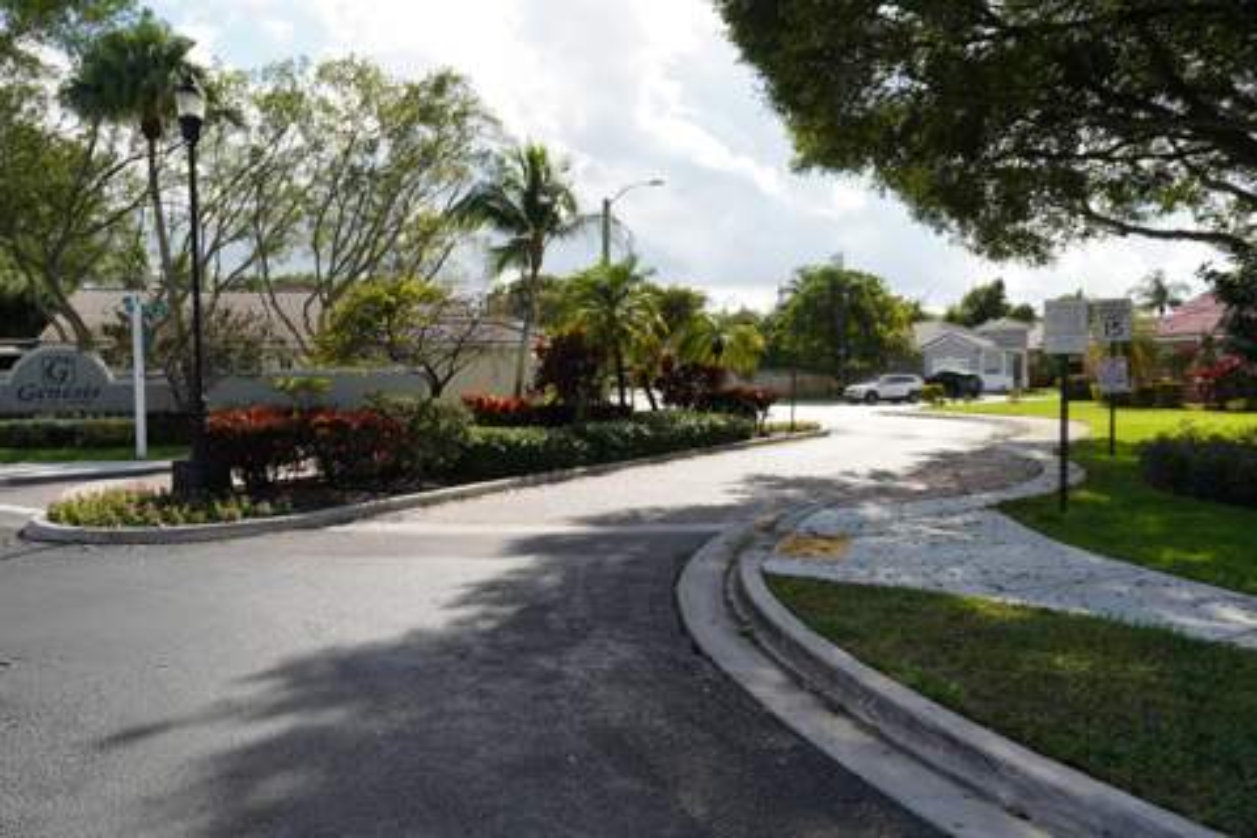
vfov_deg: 45.0
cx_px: 628
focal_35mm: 29
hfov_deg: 63.7
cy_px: 419
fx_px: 1013
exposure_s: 1/60
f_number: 14
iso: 100
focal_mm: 29
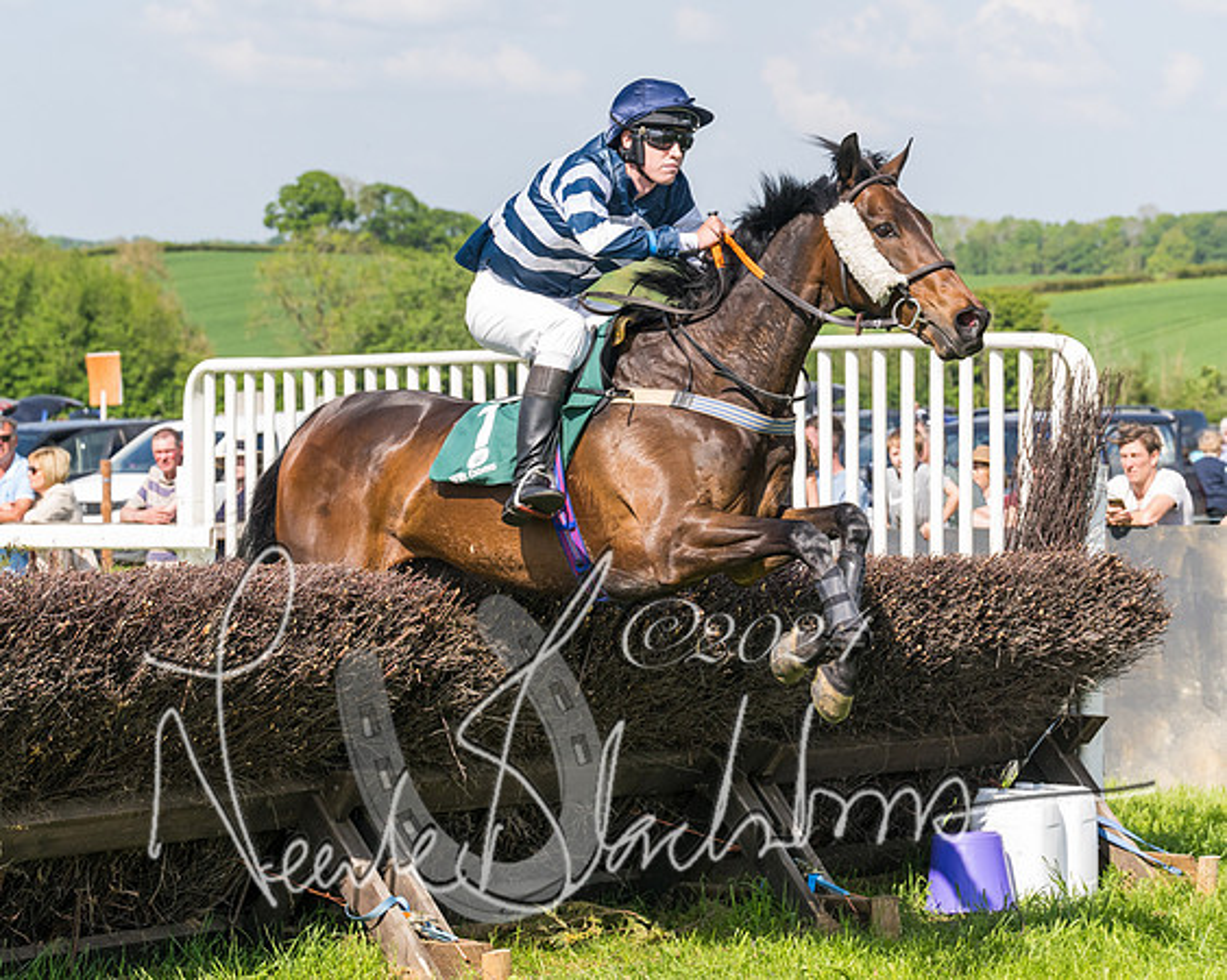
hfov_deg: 16.6
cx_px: 504
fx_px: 4194
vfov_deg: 13.3
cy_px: 397
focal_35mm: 116
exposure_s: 1/1600
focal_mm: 70
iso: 400
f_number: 5
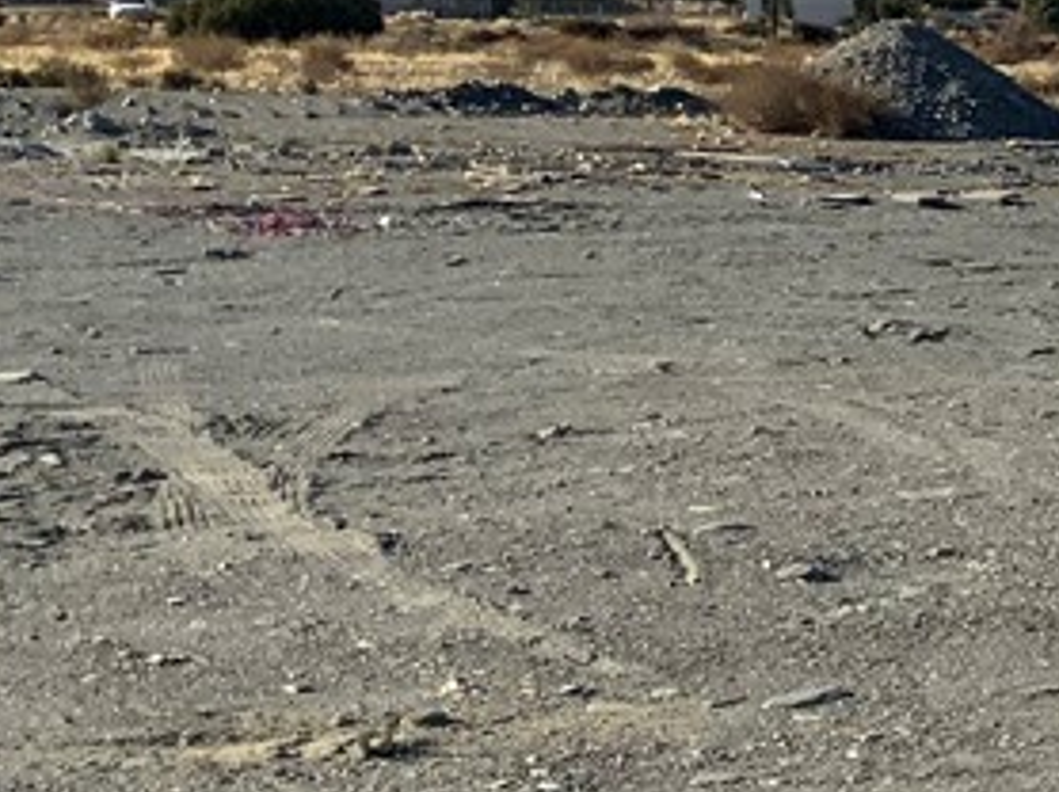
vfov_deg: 13.8
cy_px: 381
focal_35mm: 107
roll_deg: -0.7
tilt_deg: -8.4
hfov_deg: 15.7
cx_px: 1905
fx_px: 3271
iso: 16
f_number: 1.8
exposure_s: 1/2427
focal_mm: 3
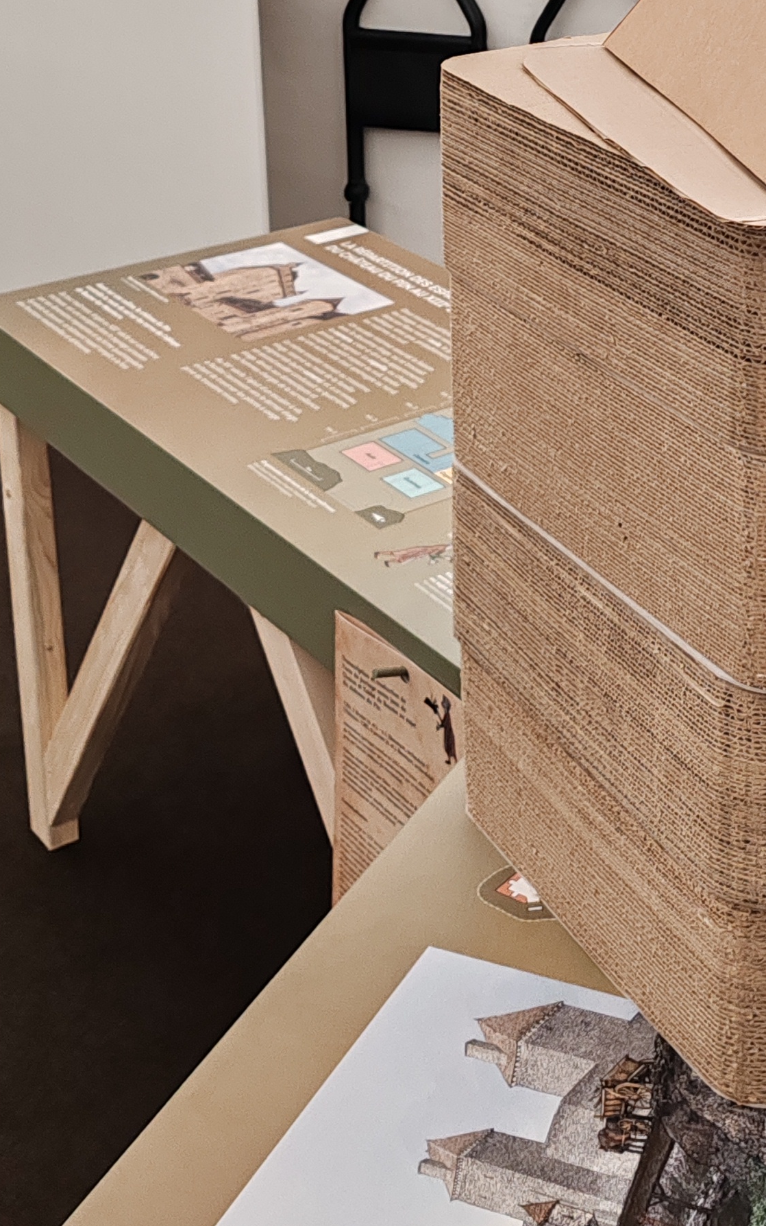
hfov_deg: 19.6
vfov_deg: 30.0
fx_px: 2171
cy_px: 95
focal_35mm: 65
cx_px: 691
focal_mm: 6.12
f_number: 1.9
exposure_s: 1/100
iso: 1000
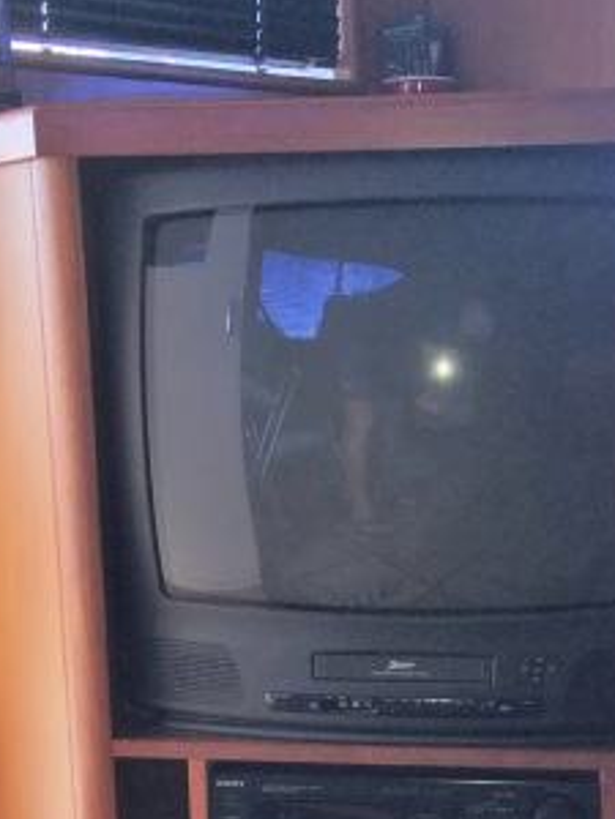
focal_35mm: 58
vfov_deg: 31.9
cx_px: 309
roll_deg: +0.2
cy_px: 710
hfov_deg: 25.2
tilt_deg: -16.3
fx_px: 1374
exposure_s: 1/87
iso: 25
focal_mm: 4.15
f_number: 2.2
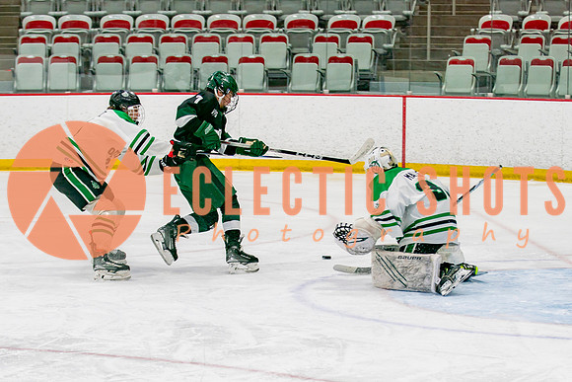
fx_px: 2057
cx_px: 267
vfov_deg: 10.6
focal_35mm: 129
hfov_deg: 15.8
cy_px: 223
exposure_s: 1/640
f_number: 3.2
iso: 500
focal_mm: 70
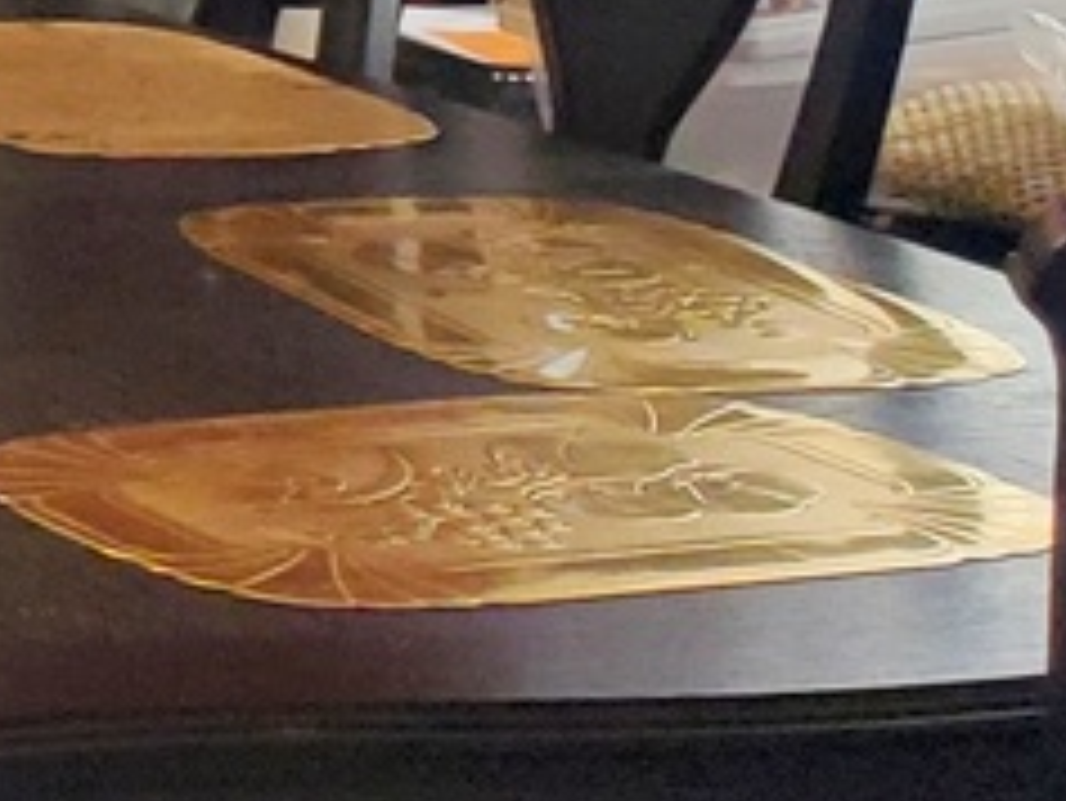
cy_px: -873
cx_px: -1498
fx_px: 4868
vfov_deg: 8.8
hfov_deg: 10.7
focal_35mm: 158
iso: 250
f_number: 2.4
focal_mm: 4.3
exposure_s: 1/40
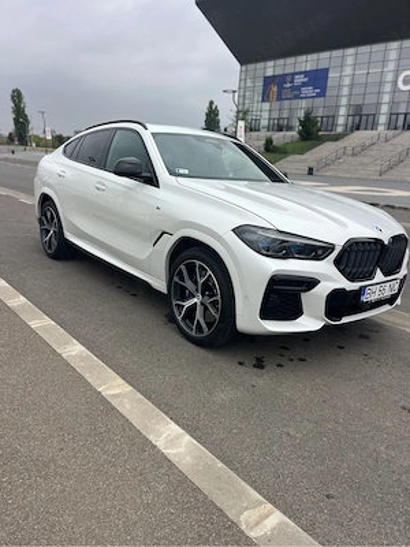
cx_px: 205
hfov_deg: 53.1
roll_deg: -2.6
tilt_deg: -15.5
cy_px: 274
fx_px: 411
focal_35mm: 26
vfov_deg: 67.3
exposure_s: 1/891
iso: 50
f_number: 1.6
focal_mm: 5.1
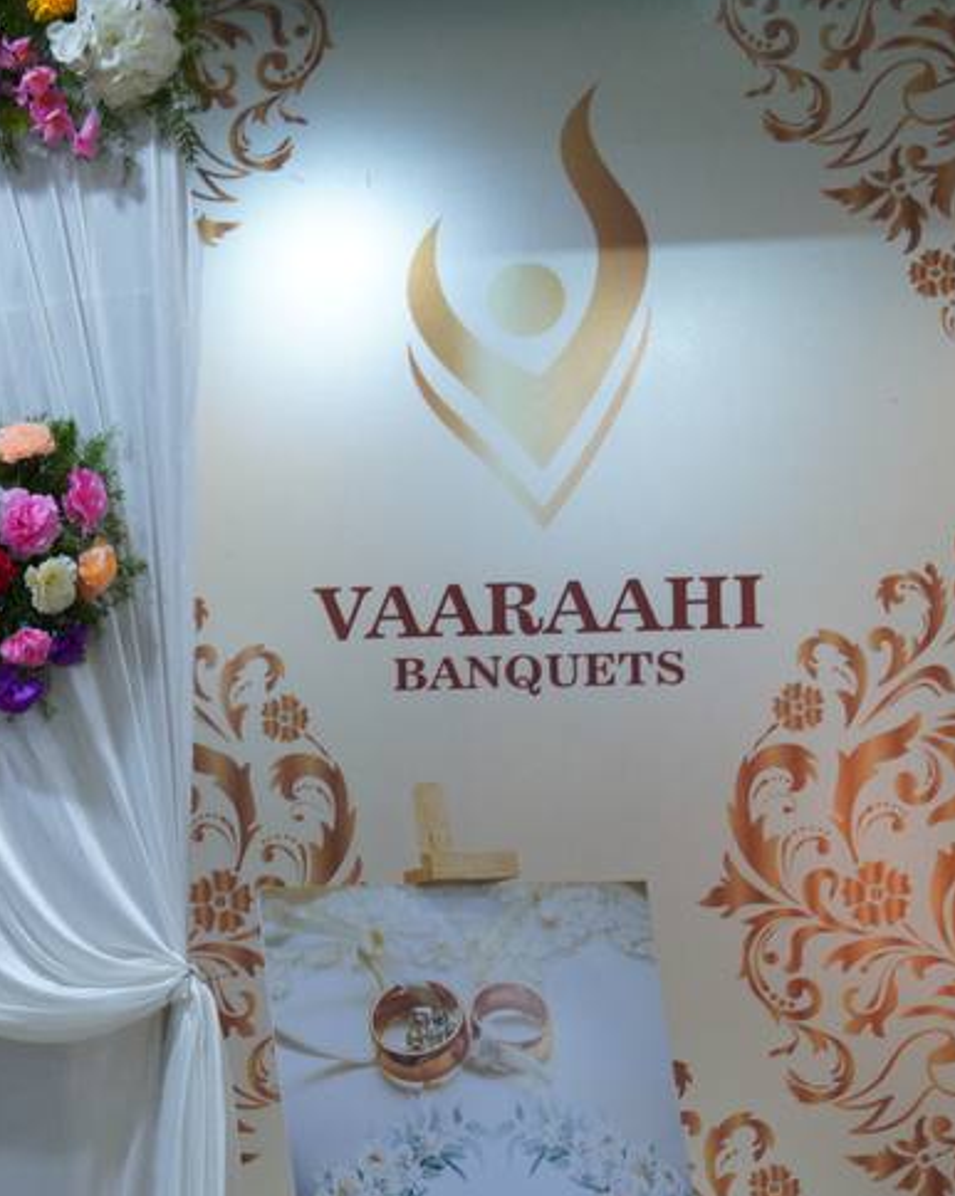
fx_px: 2994
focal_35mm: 85
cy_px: 784
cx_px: -388
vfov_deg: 22.5
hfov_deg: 16.8
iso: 2000
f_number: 2.8
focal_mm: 36.3
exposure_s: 1/250
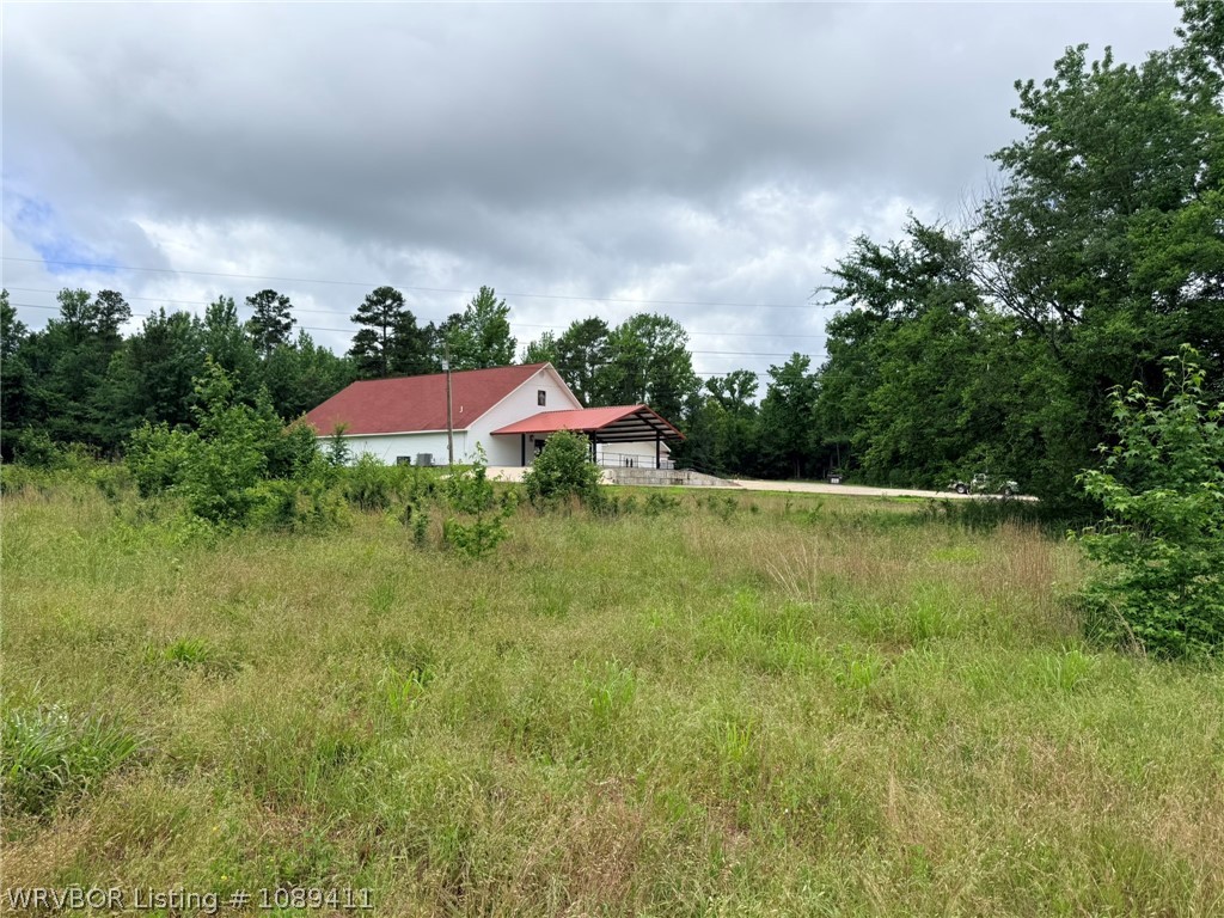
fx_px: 849
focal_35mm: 24
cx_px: 612
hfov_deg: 71.6
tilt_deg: +2.3
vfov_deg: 56.8
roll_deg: -1.4
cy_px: 459
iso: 80
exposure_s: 1/4405
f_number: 1.78
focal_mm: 6.76
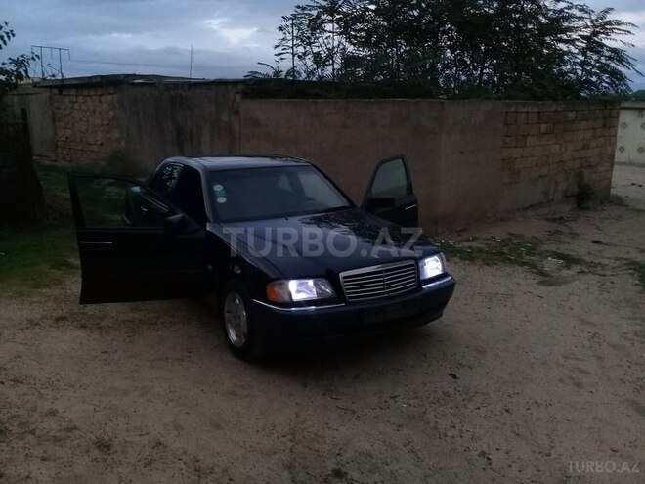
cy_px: 242
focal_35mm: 31
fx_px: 578
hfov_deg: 58.4
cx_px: 322
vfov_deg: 45.4
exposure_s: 1/33
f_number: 2.2
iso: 125
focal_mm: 3.3
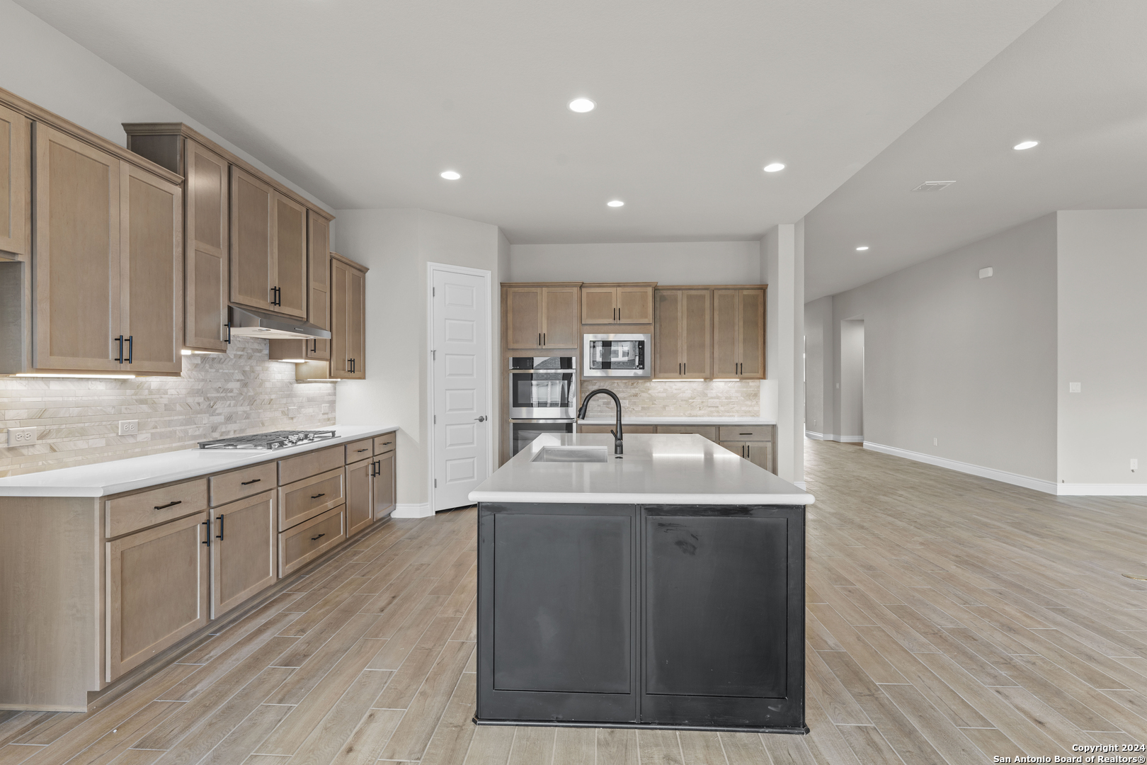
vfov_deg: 69.5
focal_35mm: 17
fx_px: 551
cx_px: 574
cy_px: 382
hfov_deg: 92.3
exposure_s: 1/1.67
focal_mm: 17.3
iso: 100
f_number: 8
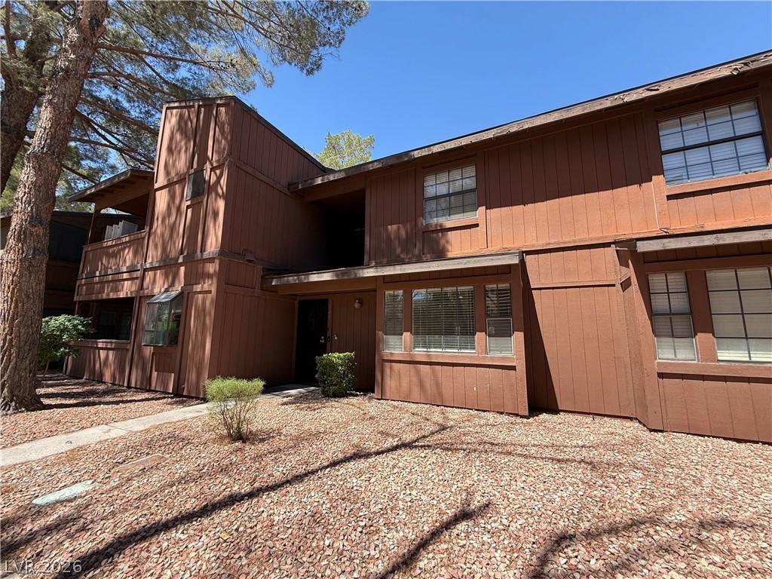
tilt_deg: +9.9
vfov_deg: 85.7
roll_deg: -0.1
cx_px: 386
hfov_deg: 102.1
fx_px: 312
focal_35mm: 14
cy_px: 290
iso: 50
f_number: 2.2
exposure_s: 1/494
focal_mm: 2.22
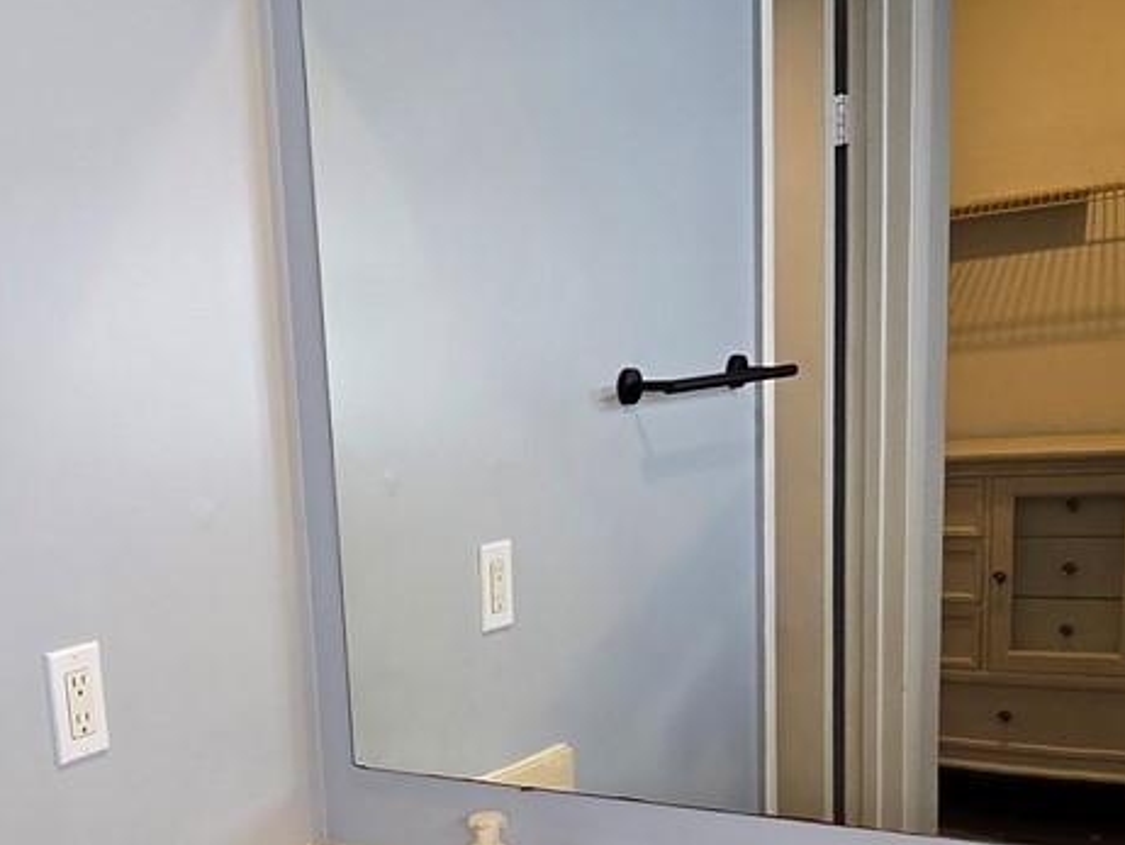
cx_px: 112
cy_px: 711
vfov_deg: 31.1
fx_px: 1463
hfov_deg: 39.1
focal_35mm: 45
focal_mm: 2.2
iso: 125
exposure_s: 1/60
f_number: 2.2
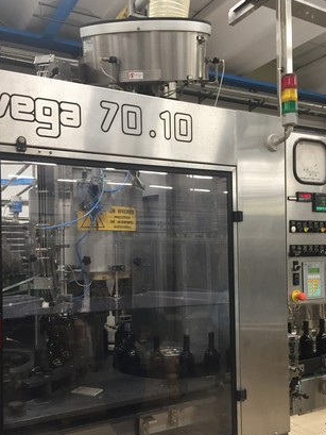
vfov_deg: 53.8
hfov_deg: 41.8
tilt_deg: +2.5
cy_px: 246
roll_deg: +2.2
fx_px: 427
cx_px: 154
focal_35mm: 34
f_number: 2.2
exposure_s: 1/33
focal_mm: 4.15
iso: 125
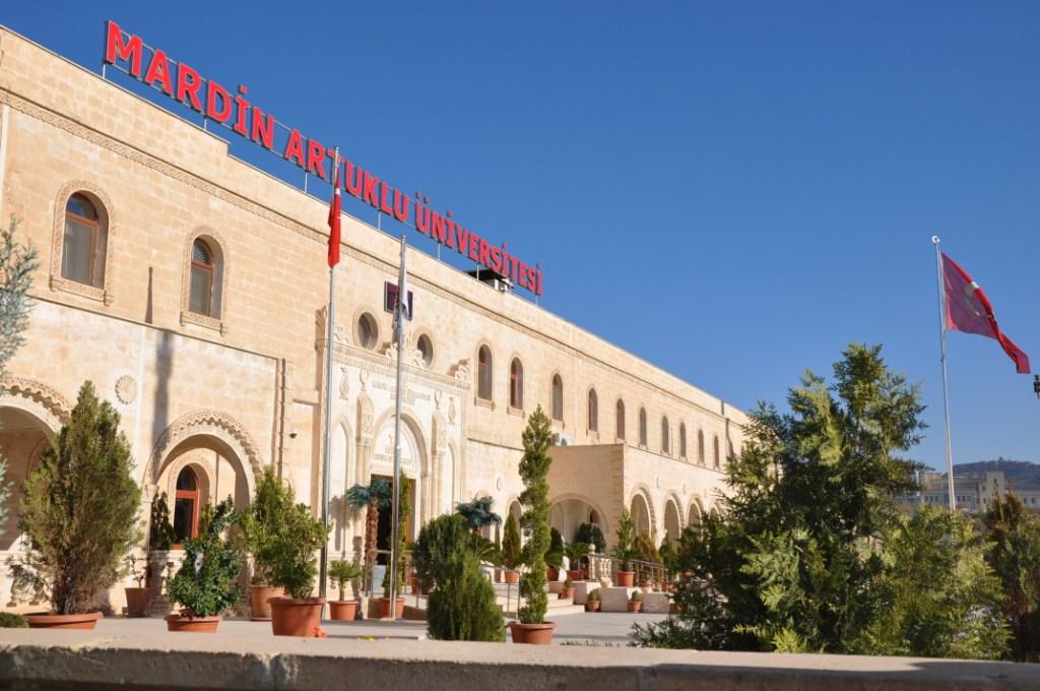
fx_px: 1125
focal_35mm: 39
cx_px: 520
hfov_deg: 49.6
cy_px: 346
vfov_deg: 34.1
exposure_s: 1/400
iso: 200
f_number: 10
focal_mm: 26
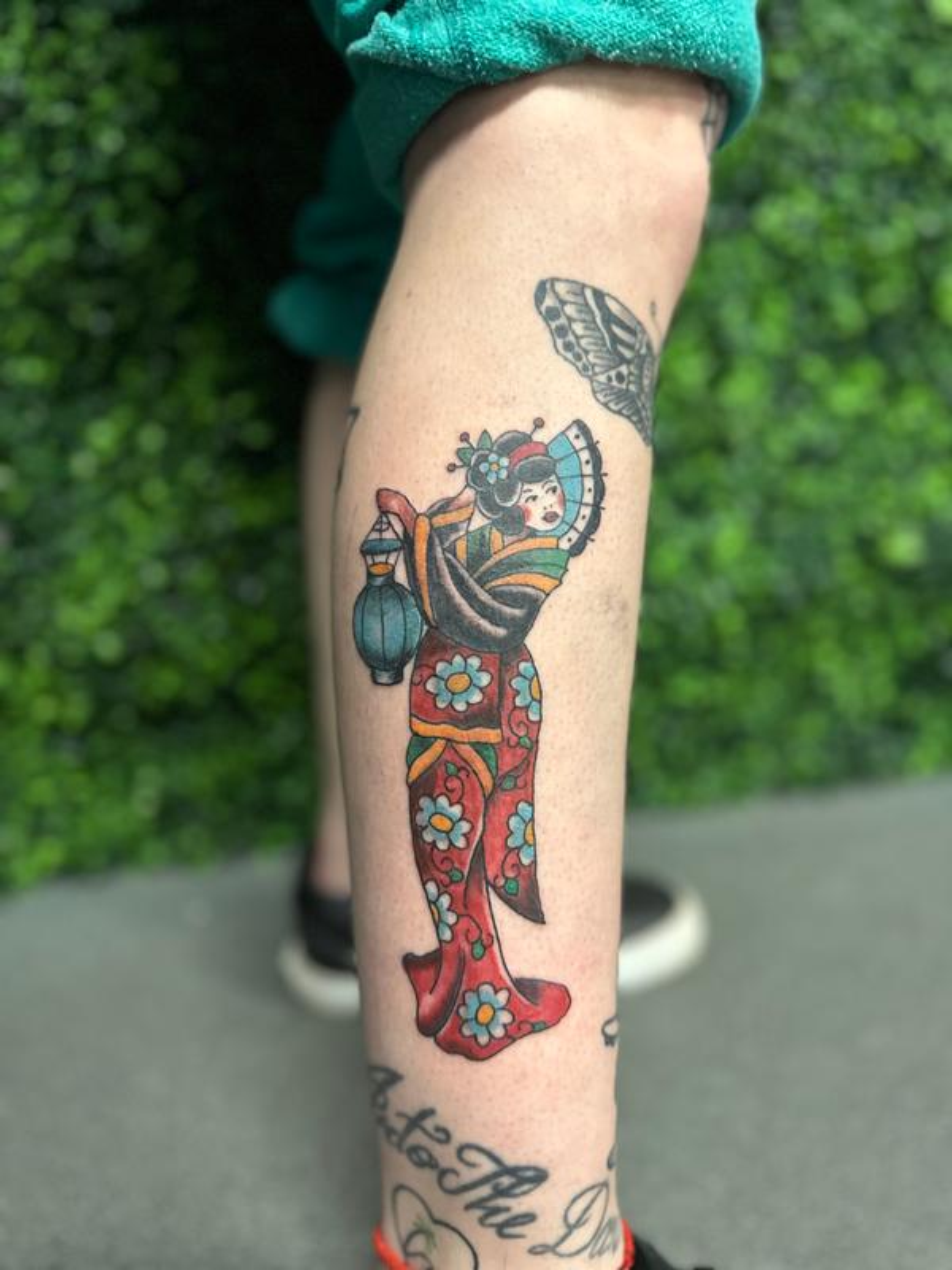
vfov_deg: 71.6
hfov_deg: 56.8
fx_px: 880
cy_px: 635
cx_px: 476
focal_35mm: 24
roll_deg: +0.8
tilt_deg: -18.9
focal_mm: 6.86
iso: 640
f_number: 1.78
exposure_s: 1/40
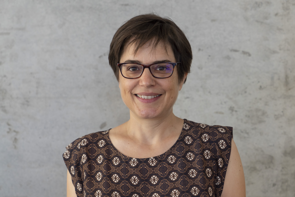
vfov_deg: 20.6
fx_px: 541
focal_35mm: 66
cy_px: 98
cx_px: 148
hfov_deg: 30.5
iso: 1250
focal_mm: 66
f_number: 5.6
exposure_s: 1/200
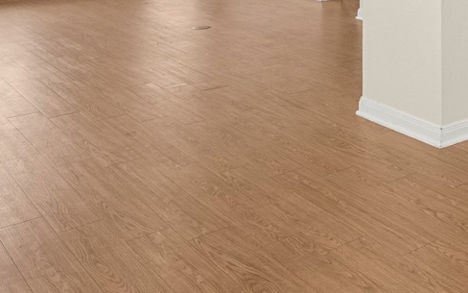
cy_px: -147
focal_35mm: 59
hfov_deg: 30.8
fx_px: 753
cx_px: 517
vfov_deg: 19.2
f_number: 9
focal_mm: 13
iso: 200
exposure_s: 1
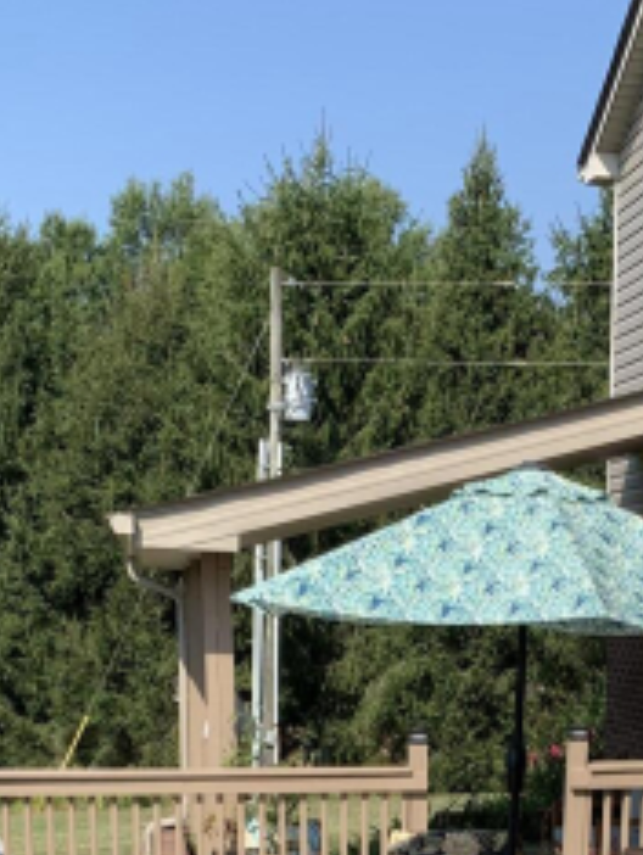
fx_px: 1829
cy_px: 959
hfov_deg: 19.9
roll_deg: +0.1
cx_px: 442
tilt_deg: -12.2
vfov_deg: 24.4
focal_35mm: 74
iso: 25
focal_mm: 4.25
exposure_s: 1/1513
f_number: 1.8
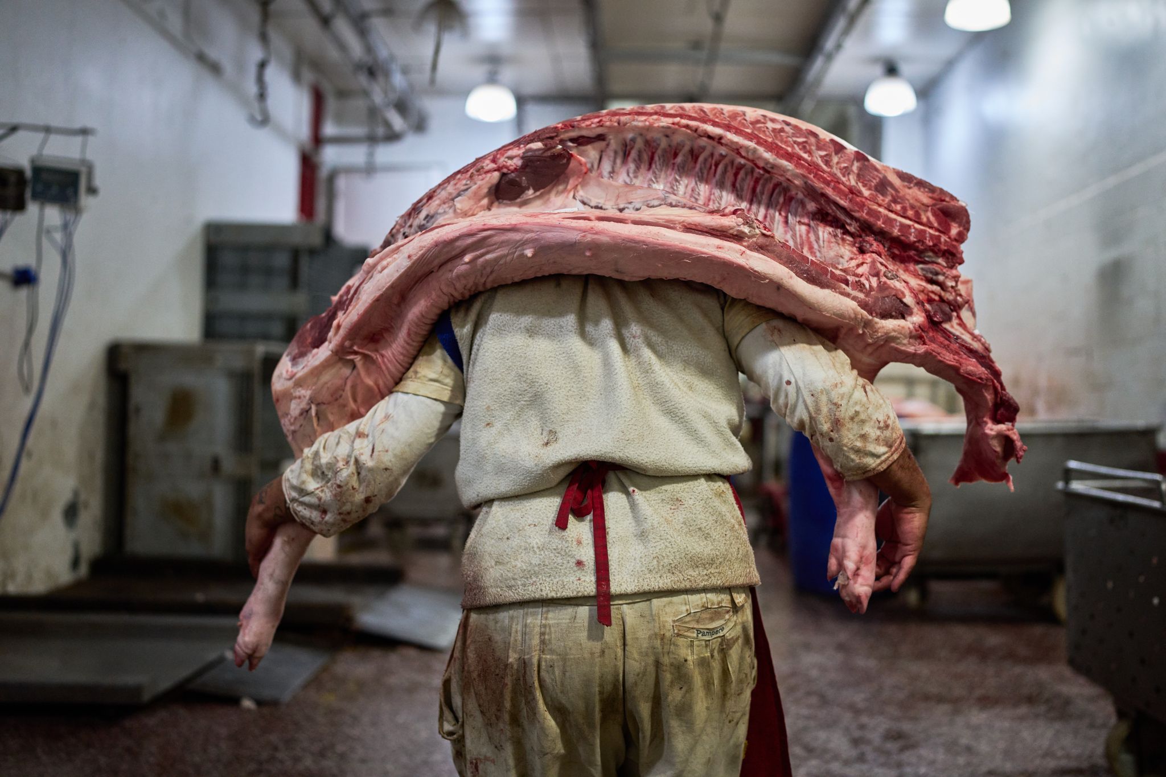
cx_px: 583
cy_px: 388
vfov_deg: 37.8
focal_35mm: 35
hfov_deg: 54.4
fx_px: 1133
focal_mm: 35
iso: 2000
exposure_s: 1/800
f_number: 1.4
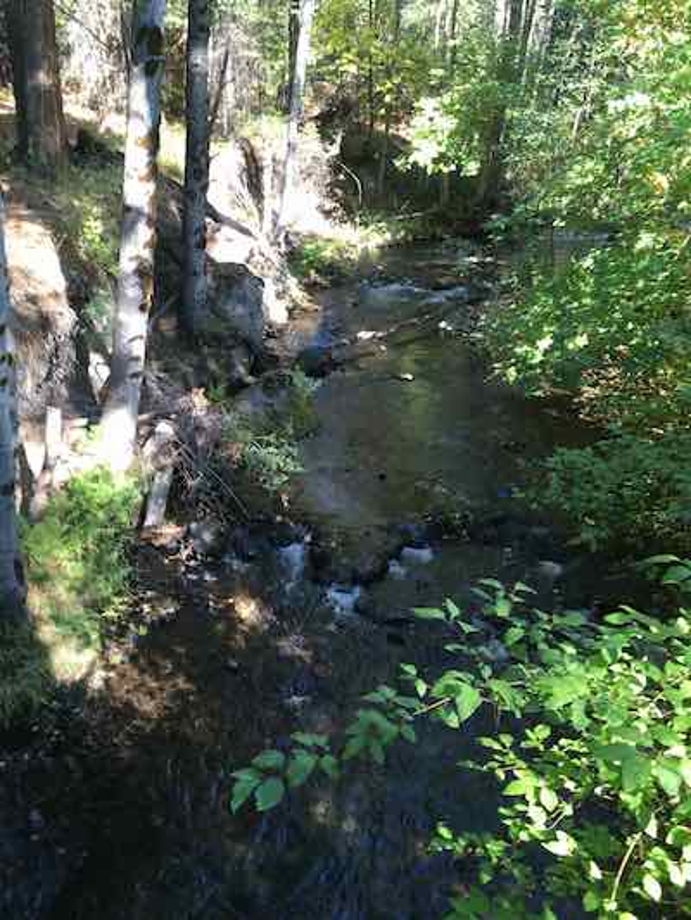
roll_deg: -2.7
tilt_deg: -26.2
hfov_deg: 48.2
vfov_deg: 61.6
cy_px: 460
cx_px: 346
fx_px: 772
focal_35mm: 29
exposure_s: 1/40
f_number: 2.2
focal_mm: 4.15
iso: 25
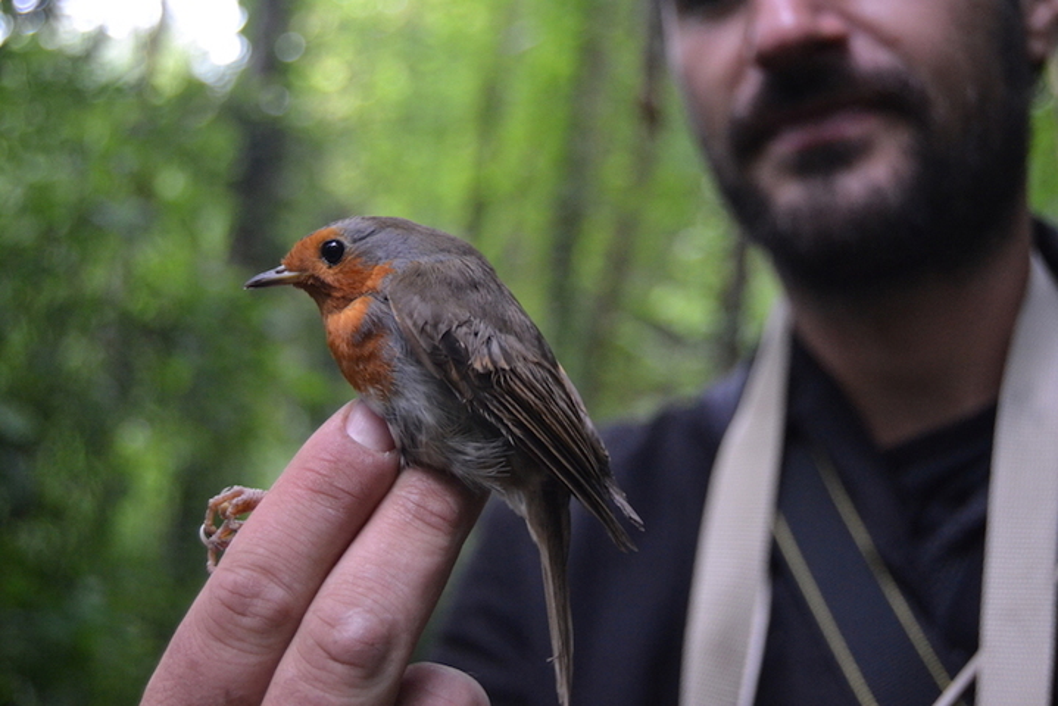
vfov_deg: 23.8
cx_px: 529
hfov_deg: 35.0
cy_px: 353
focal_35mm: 57
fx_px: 1676
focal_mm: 38
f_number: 4.8
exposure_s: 1/60
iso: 2000
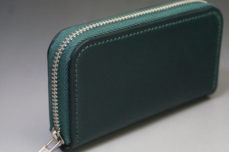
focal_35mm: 87
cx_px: 140
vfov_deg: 15.7
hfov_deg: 23.4
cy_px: 85
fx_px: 551
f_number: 5.6
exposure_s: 1/100
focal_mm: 41
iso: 3200
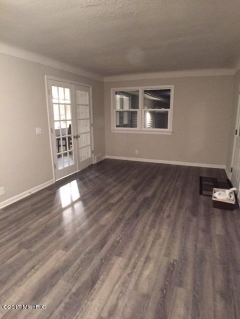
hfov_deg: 48.2
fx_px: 268
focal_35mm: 29
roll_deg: +2.0
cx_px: 120
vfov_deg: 61.7
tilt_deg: -11.6
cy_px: 160
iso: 320
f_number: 2.2
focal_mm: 4.15
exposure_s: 1/15
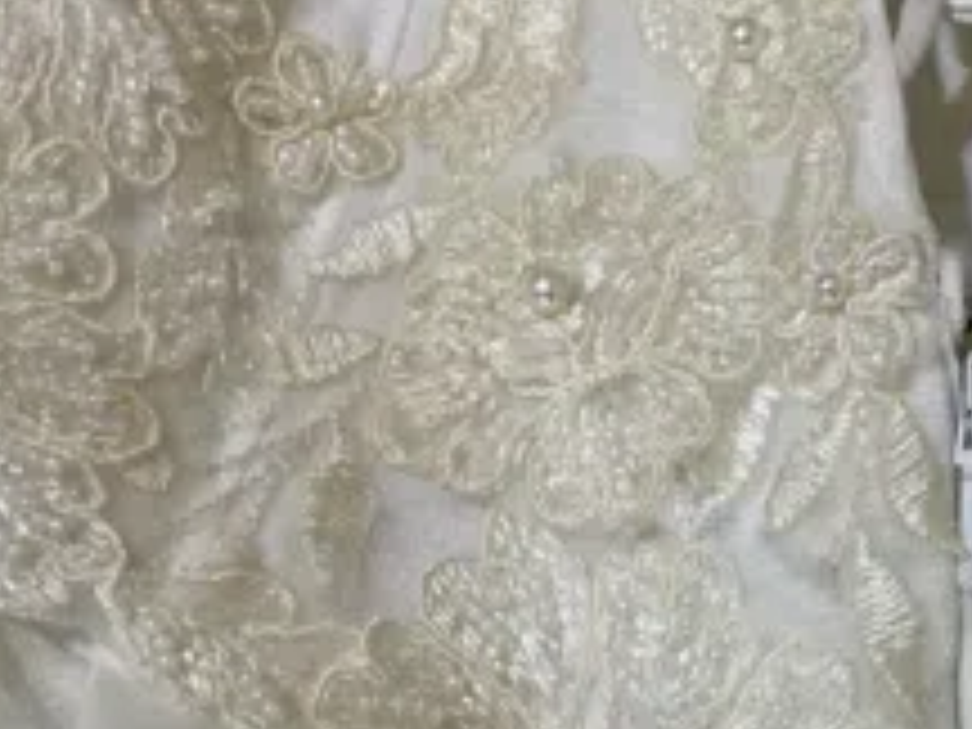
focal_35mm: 77
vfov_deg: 19.1
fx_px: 2162
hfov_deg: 24.2
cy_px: 356
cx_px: 963
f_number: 1.8
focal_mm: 4.25
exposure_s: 1/107
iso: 125
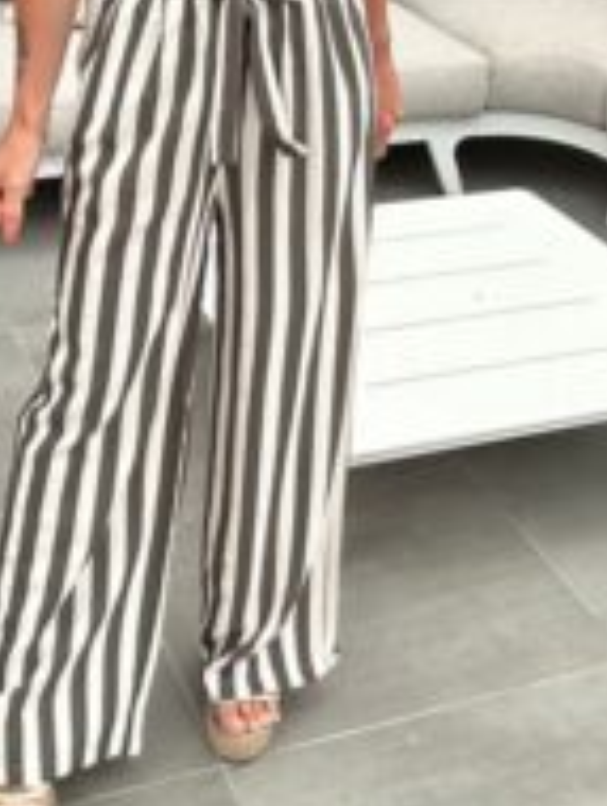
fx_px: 1470
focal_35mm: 63
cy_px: 8
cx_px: 293
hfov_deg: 23.3
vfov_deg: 28.8
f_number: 1.9
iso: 25
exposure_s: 1/750
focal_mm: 2.69
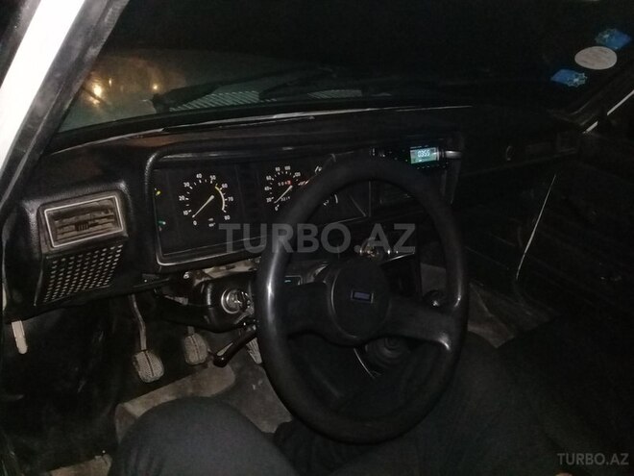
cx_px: 317
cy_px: 238
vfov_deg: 45.4
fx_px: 568
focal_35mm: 31
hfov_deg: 58.4
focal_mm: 3.3
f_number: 2.2
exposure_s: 1/33
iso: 640
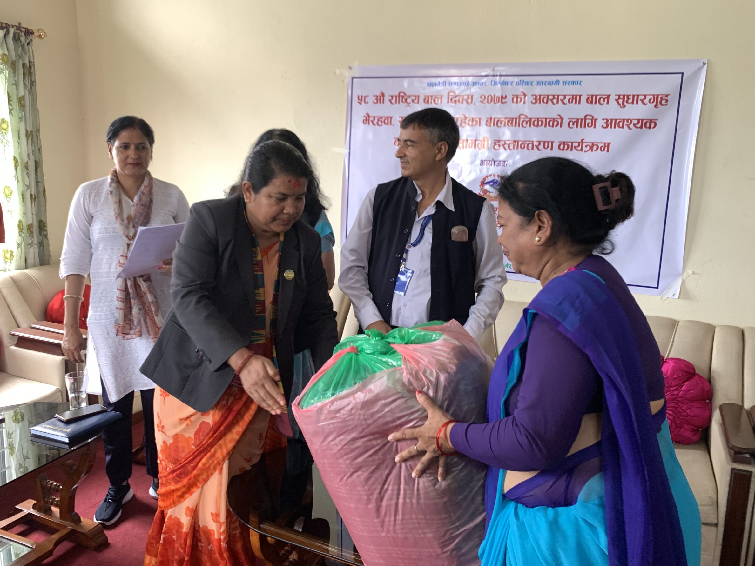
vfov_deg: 49.7
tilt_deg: -8.1
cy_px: 271
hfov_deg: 63.4
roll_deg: -2.1
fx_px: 611
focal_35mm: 28
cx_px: 366
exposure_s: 1/60
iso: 100
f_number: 1.8
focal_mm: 4.25
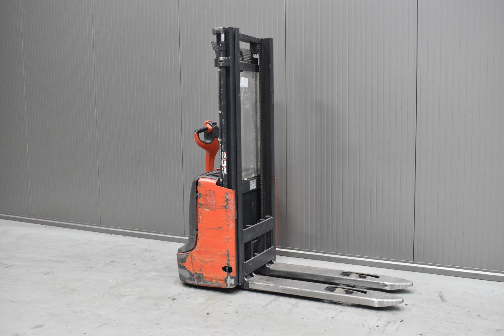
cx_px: 252
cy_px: 168
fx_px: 525
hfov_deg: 51.3
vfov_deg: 35.5
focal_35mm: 38
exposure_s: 1/50
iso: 2000
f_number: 5.6
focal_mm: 25
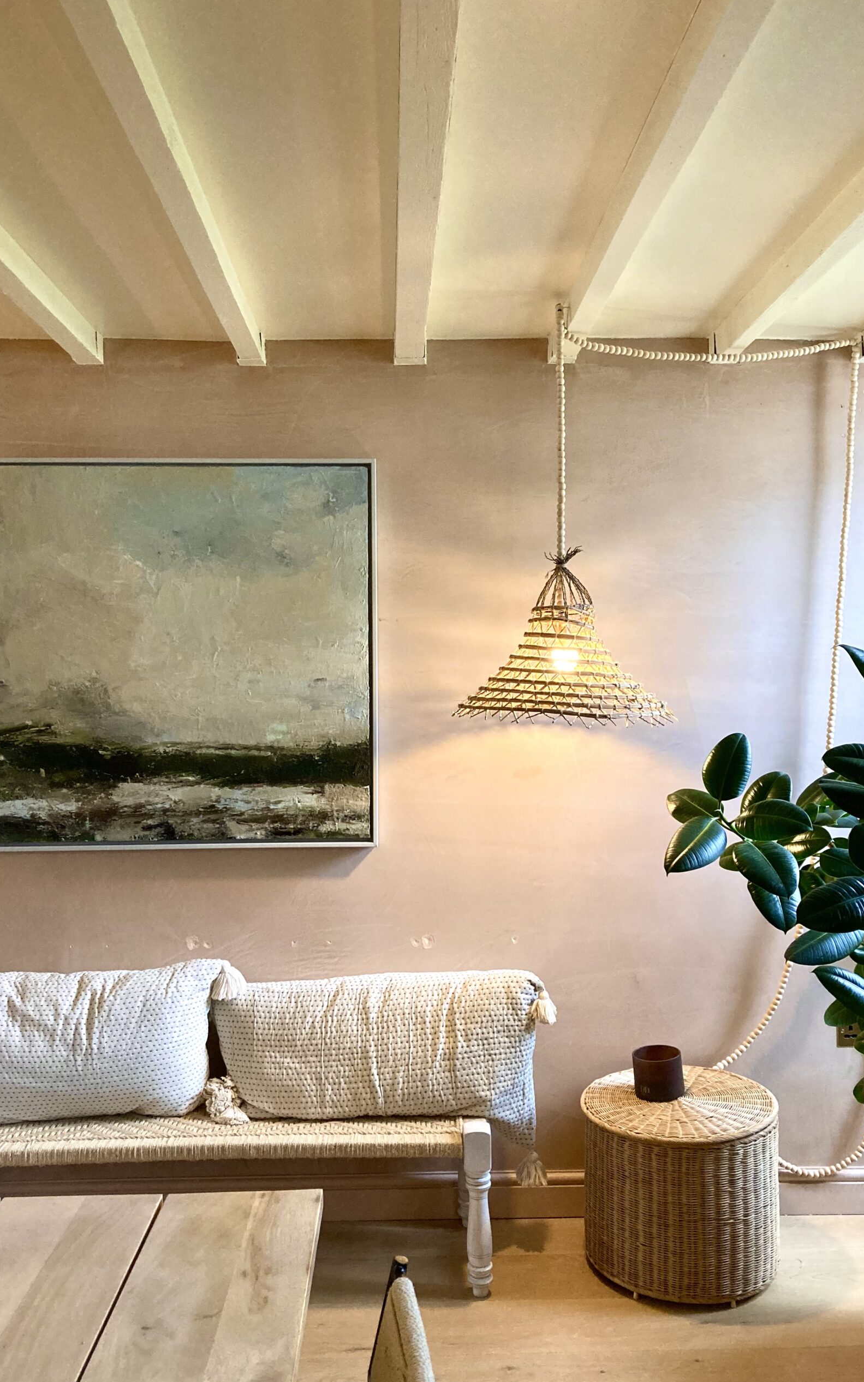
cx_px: 415
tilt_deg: +0.6
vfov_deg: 62.9
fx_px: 1130
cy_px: 696
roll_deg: +0.8
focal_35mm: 30
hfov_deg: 41.8
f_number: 1.8
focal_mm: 3.99
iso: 250
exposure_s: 1/60
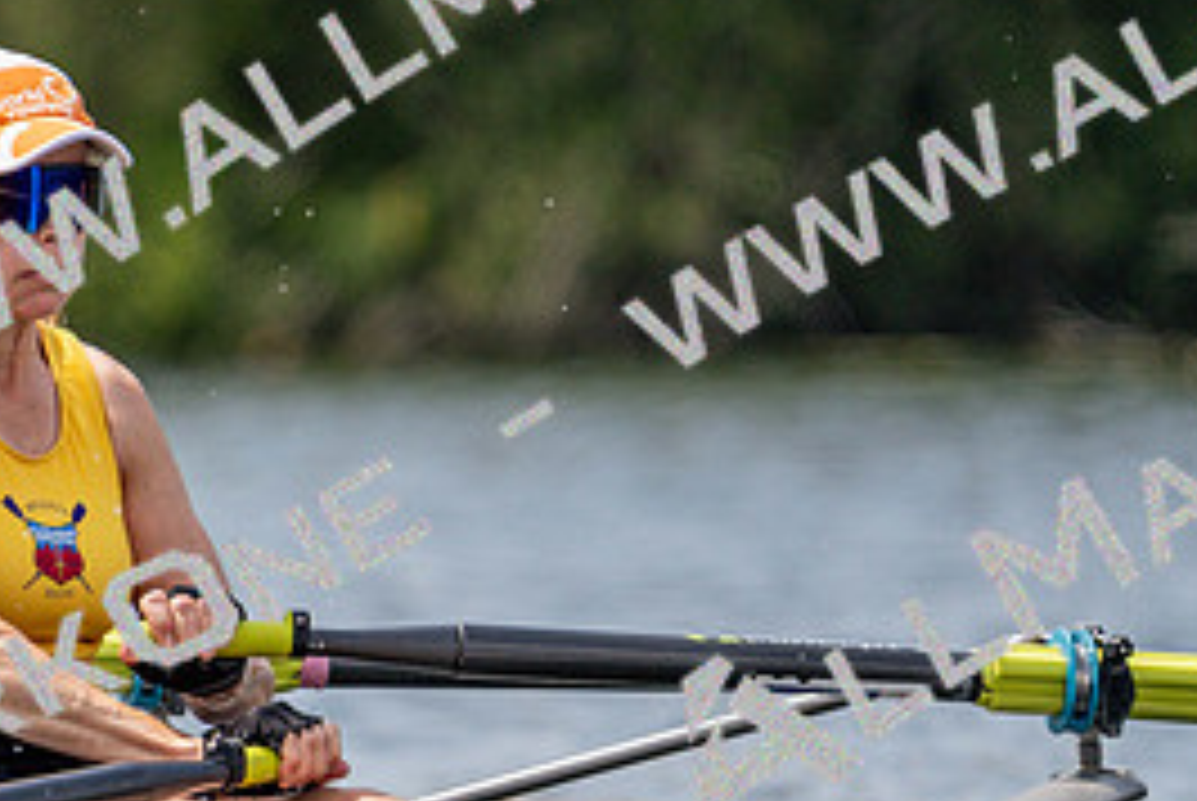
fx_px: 36248
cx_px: 297
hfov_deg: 1.9
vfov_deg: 1.3
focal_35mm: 1089
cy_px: 443
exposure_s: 1/1600
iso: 250
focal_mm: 500
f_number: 6.3
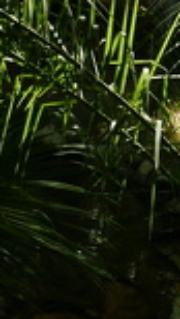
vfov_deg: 11.4
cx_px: 300
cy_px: 201
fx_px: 1590
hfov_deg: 6.4
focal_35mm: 188
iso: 200
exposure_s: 1/125
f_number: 5
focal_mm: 15.9
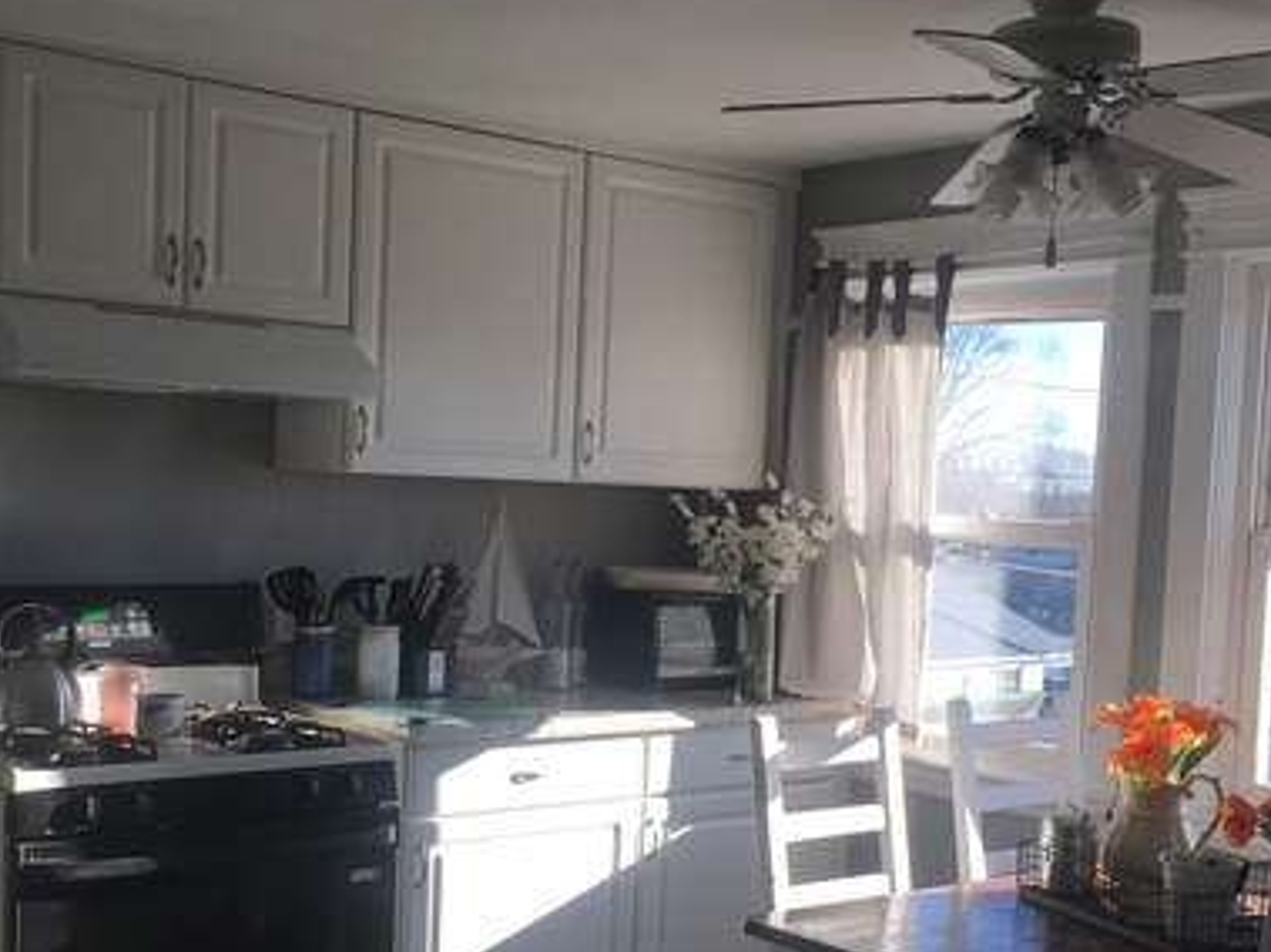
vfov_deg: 28.4
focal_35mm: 51
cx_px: 632
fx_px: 1872
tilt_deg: -4.9
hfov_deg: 37.5
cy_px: 627
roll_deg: -2.8
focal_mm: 4.15
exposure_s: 1/340
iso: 25
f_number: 2.2
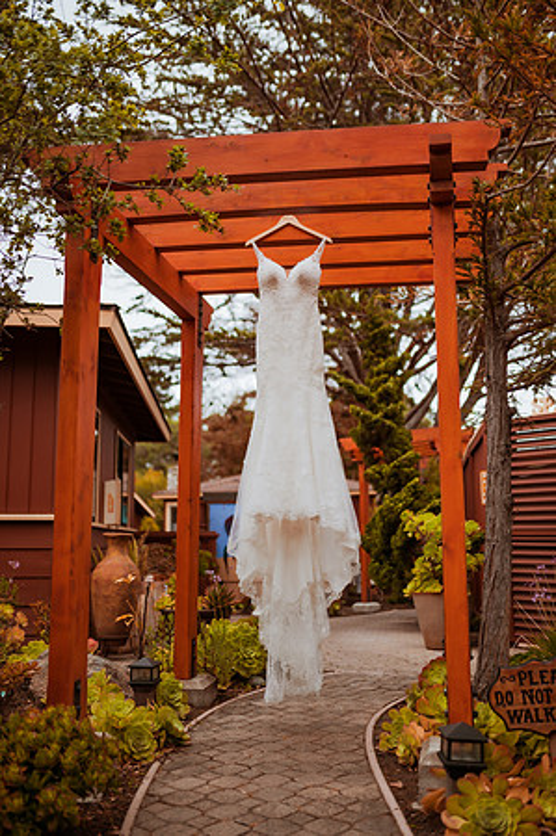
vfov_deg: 54.5
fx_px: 813
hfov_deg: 37.8
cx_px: 278
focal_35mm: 35
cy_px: 418
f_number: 1.4
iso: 100
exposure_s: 1/5000
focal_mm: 35
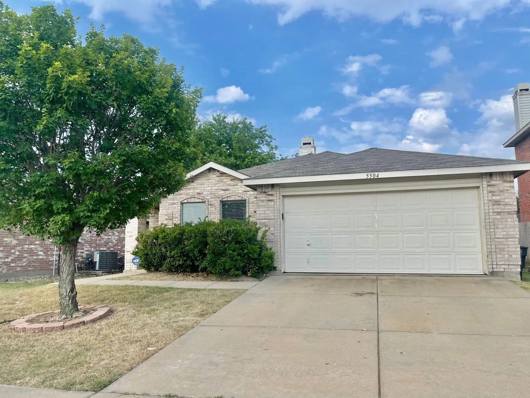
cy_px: 205
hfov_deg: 65.3
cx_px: 264
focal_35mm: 27
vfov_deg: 51.4
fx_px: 413
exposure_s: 1/2786
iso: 32
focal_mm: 5.1
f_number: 1.6
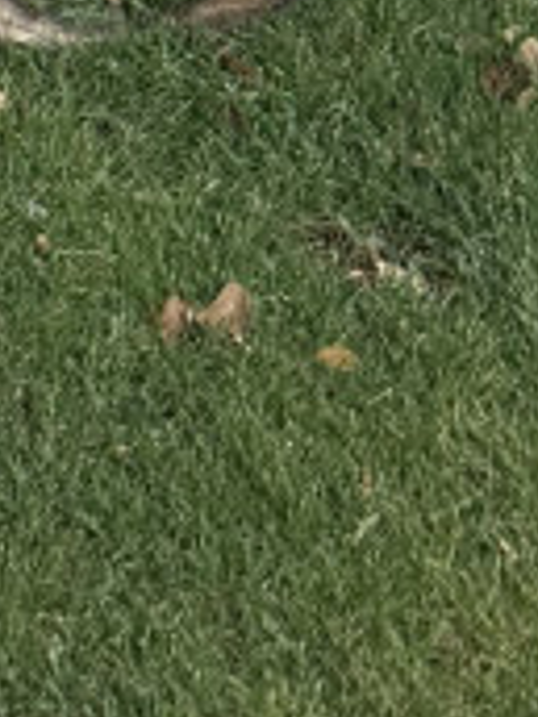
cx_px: -430
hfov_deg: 7.7
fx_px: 3854
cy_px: -546
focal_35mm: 186
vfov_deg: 10.1
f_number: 1.8
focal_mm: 6.8
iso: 800
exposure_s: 1/18
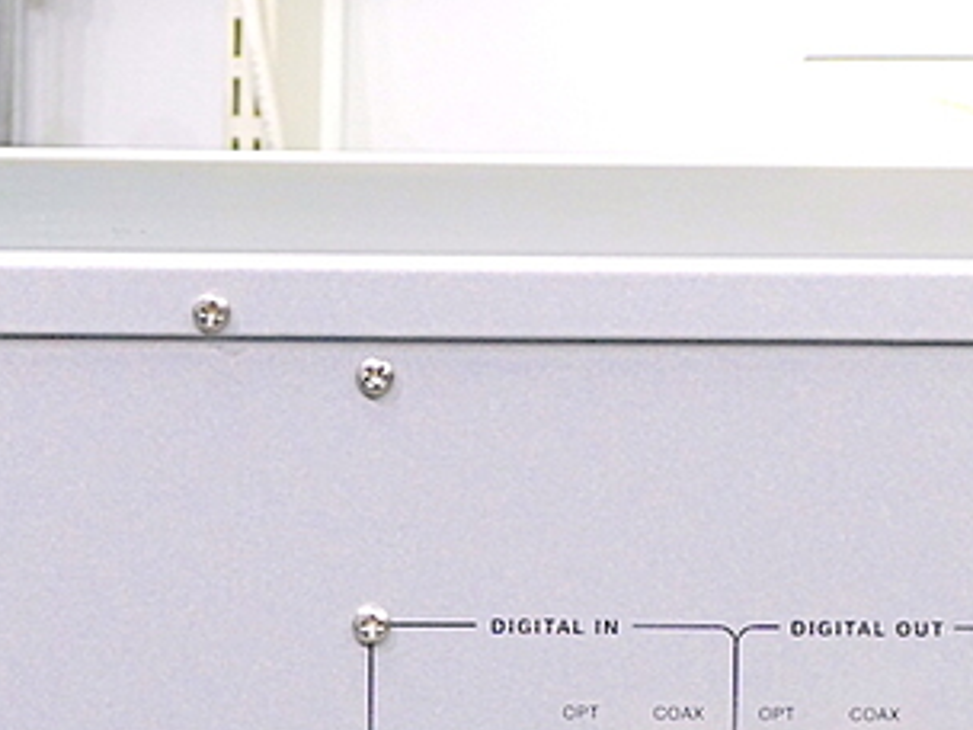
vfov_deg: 7.2
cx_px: 211
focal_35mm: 205
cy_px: 583
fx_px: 5762
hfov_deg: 9.6
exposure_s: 1/2.5
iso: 100
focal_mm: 11.7
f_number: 4.4
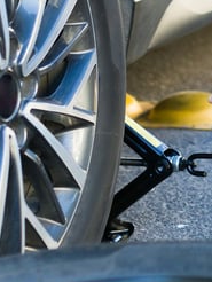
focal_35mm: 164
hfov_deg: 8.8
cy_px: -37
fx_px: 1337
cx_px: 358
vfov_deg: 11.8
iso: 100
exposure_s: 1/160
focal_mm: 35
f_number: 1.8
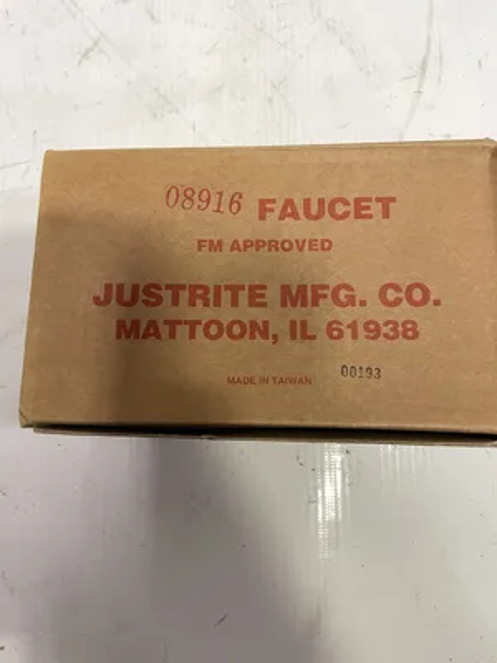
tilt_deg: -81.8
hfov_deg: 53.1
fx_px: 498
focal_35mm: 26
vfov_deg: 67.3
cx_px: 248
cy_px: 332
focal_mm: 4.2
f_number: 1.6
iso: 160
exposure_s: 1/60
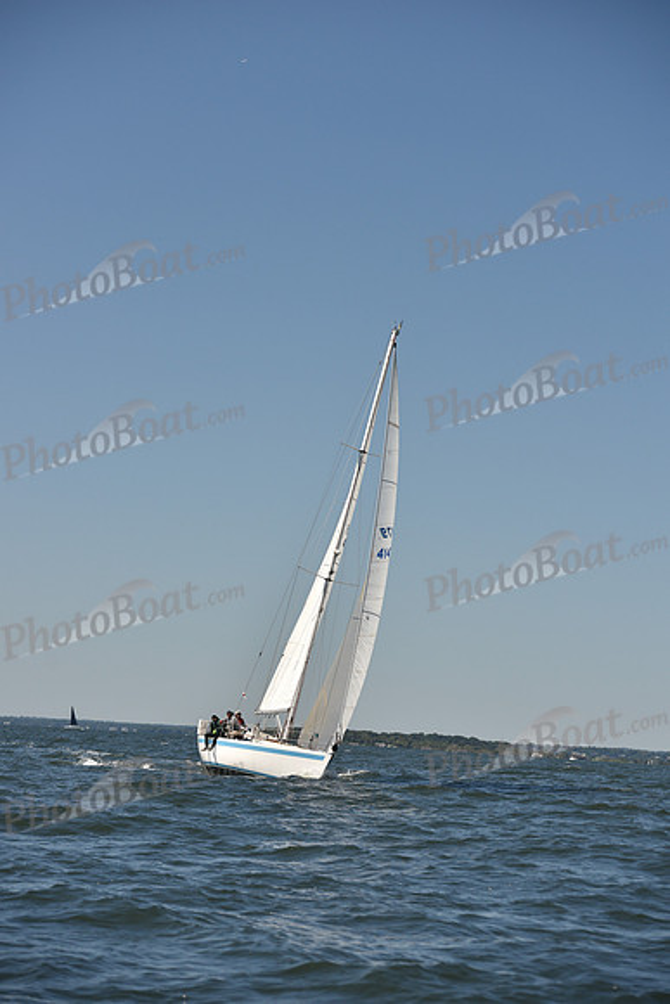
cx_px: 335
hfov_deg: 14.9
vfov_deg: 22.1
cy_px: 502
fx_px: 2567
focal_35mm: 92
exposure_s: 1/1250
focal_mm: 92
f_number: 4.5
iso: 250
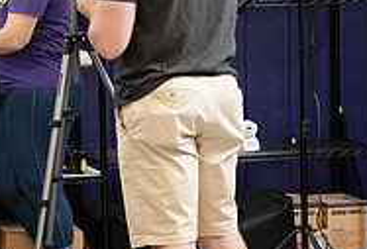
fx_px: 1681
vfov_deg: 8.5
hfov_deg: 12.4
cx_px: 55
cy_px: 148
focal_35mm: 164
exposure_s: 1/200
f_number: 3.2
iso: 800
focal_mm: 52
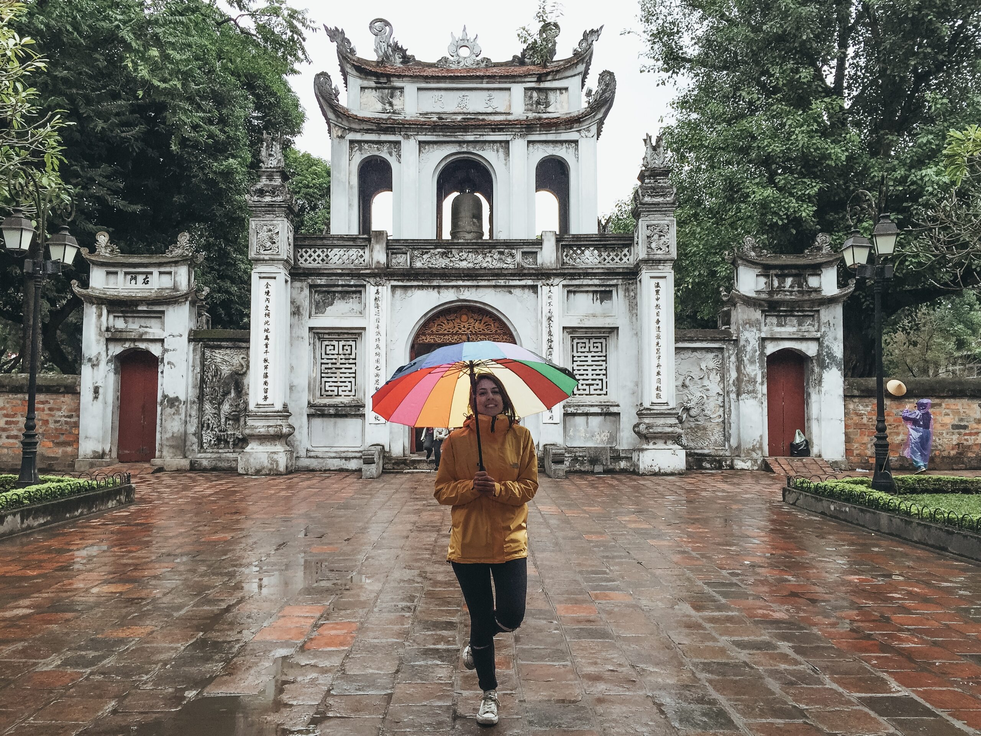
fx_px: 822
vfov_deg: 48.2
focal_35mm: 29
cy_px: 368
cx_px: 490
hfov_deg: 61.7
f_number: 2.2
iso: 32
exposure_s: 1/310
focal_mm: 4.15
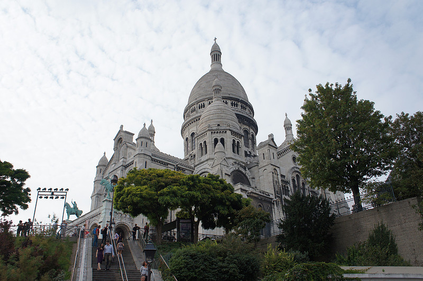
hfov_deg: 62.0
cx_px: 212
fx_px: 352
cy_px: 140
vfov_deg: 43.5
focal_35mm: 30
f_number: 7.1
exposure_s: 1/500
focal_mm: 20
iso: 200
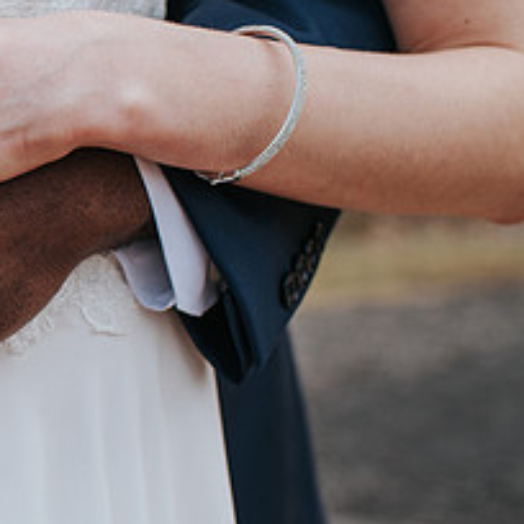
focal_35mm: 88
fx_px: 1507
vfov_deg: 19.7
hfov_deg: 18.0
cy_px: 288
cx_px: -219
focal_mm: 35
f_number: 3.2
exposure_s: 1/200
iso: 100
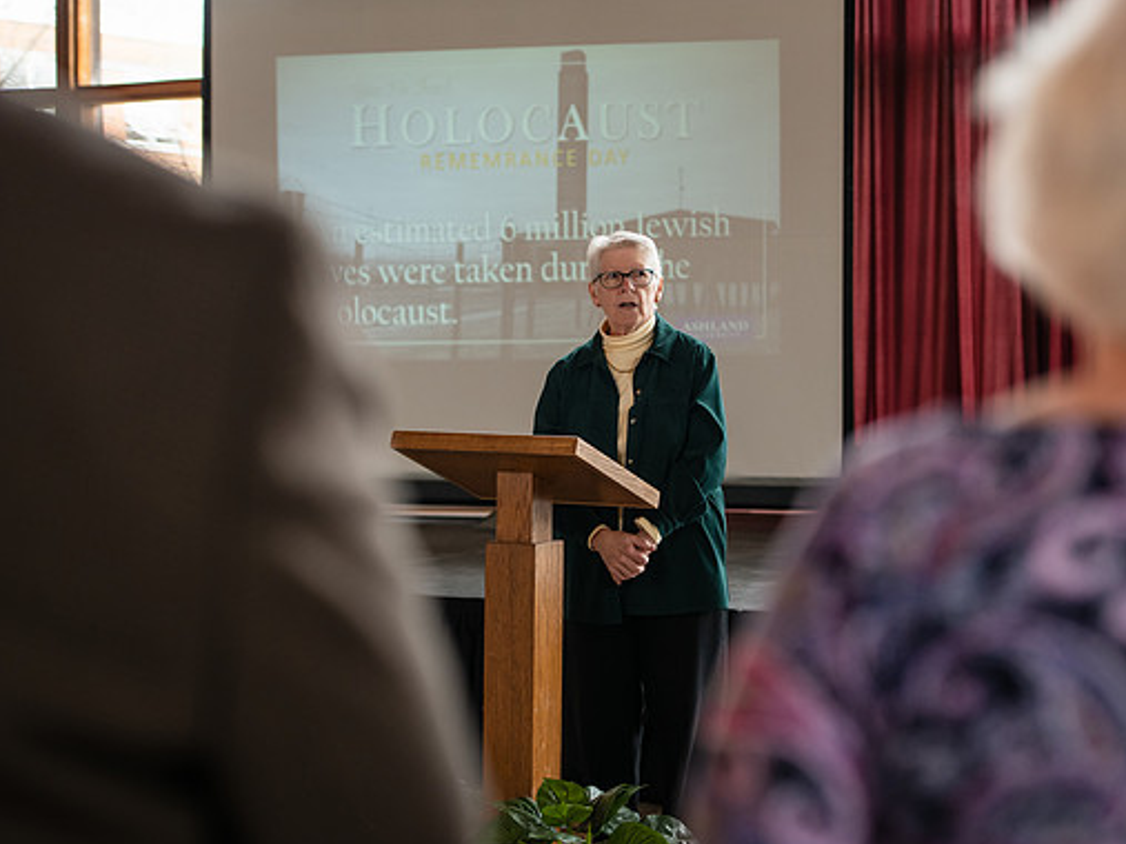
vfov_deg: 19.1
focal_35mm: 77
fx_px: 2504
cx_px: 591
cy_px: 428
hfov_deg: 25.3
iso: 800
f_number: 3.2
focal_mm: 70
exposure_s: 1/200
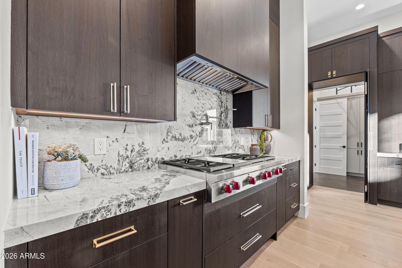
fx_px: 167
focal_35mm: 15
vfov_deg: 77.3
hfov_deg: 100.4
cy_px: 134
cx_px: 201
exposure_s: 1.6
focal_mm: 10
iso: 250
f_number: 9
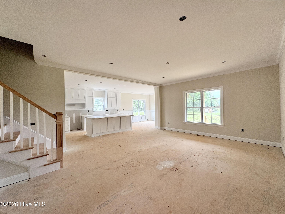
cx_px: 142
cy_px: 107
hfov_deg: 102.1
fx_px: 115
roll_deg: +1.9
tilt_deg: +1.0
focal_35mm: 14
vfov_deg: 85.7
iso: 64
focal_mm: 2.22
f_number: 2.2
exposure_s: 1/99
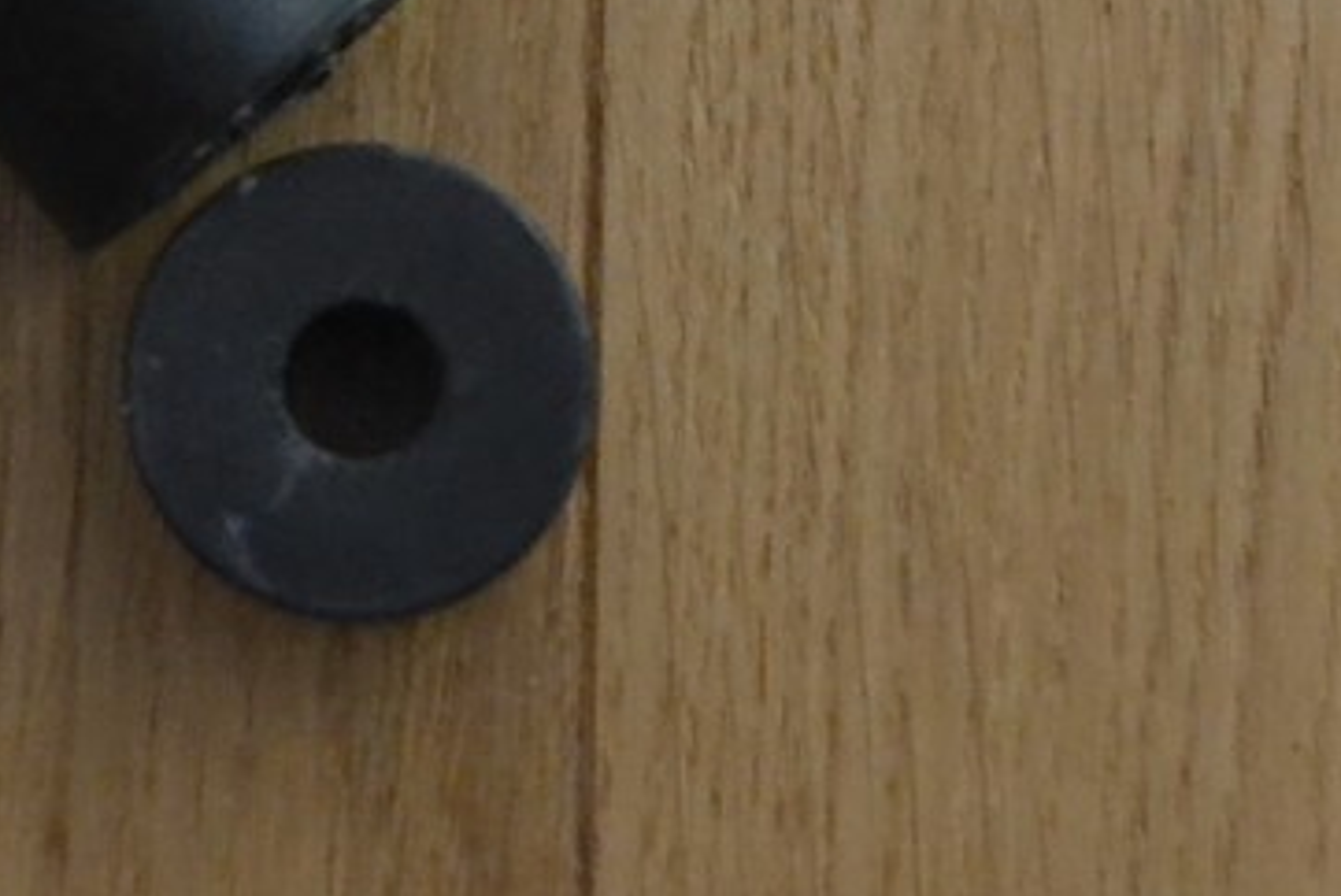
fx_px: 7083
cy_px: -541
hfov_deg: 10.8
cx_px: 559
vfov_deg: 7.1
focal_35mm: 190
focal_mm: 34
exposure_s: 1/30
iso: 3200
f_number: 5
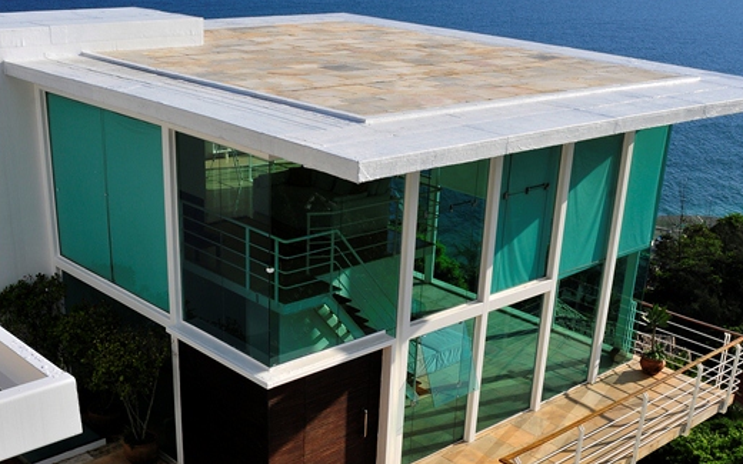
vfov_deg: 26.6
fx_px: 952
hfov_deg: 42.6
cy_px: 410
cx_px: 369
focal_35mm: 47
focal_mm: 20
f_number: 18
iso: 200
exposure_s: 1/100
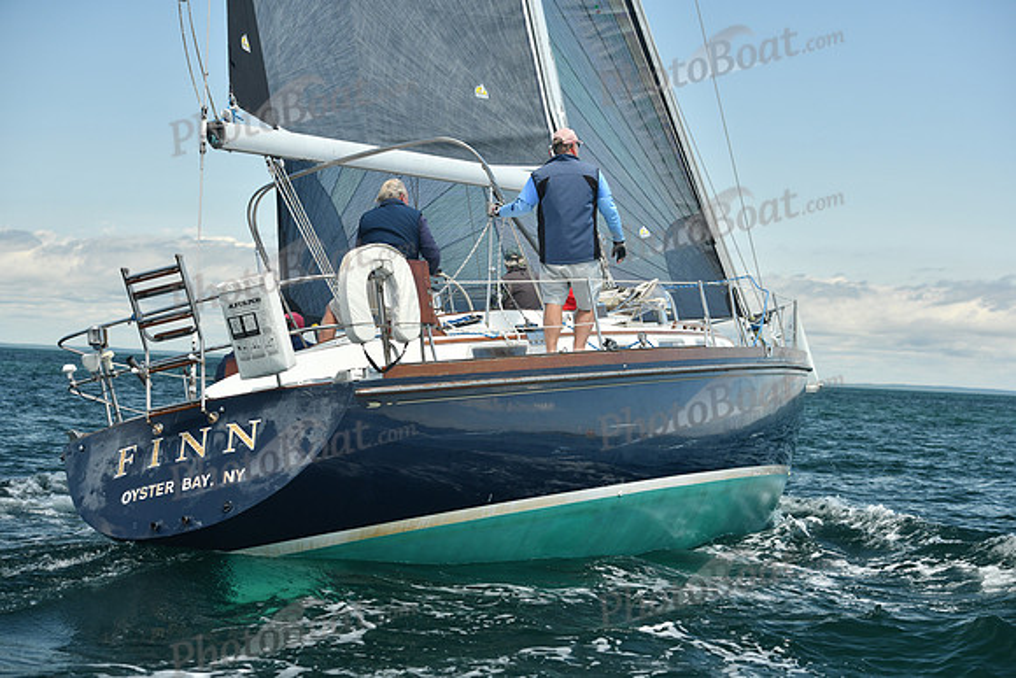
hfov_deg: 28.8
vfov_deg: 19.5
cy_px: 339
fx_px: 1976
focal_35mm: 70
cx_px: 508
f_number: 5.6
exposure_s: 1/640
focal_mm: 70
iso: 320
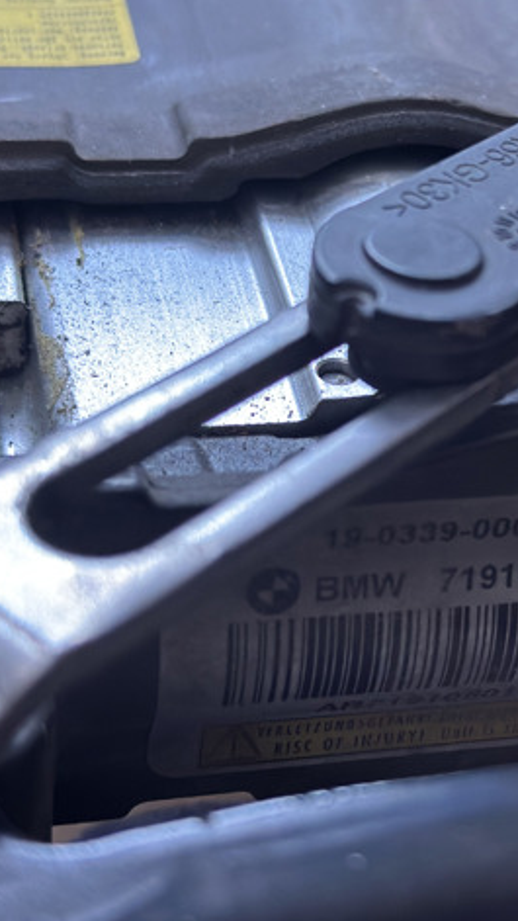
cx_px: 428
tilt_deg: -65.2
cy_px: 466
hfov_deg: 16.8
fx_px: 1733
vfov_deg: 29.7
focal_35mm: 71
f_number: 1.78
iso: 320
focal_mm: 6.86
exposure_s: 1/60
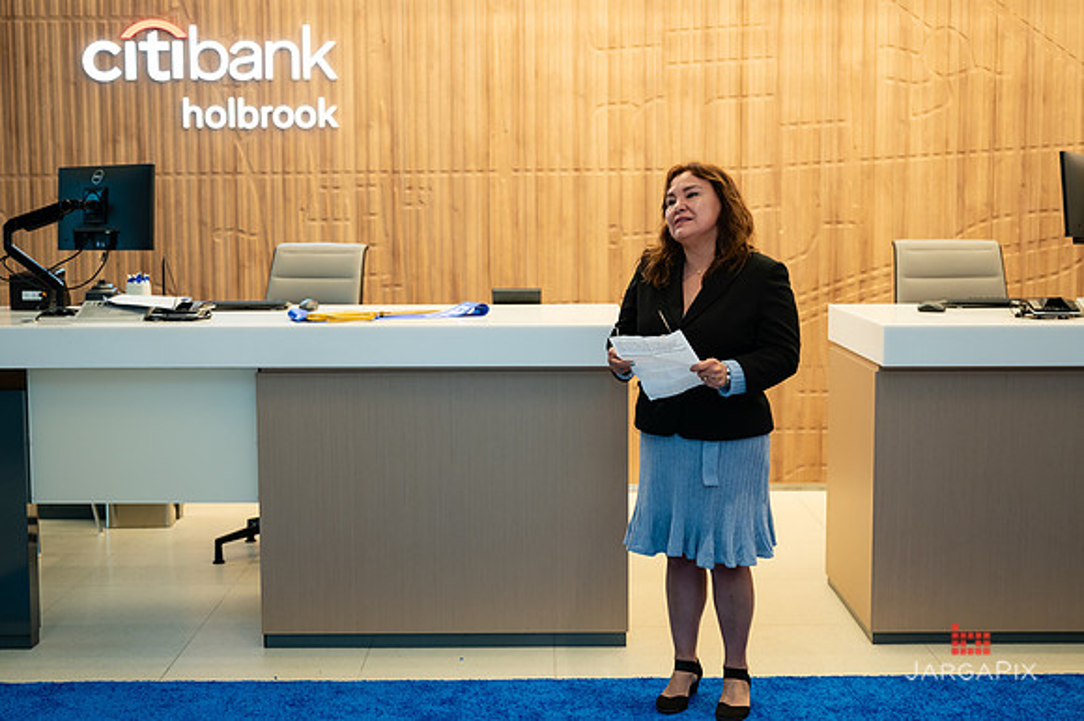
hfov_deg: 40.5
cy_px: 342
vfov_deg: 27.6
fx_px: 1469
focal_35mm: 49
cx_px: 543
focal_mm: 46
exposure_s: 1/200
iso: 640
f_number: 3.5
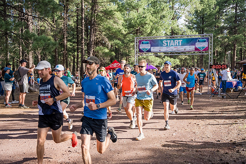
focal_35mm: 37
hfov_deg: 51.9
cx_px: 123
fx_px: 253
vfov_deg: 36.0
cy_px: 82
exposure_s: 1/2000
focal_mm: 37
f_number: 3.2
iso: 500
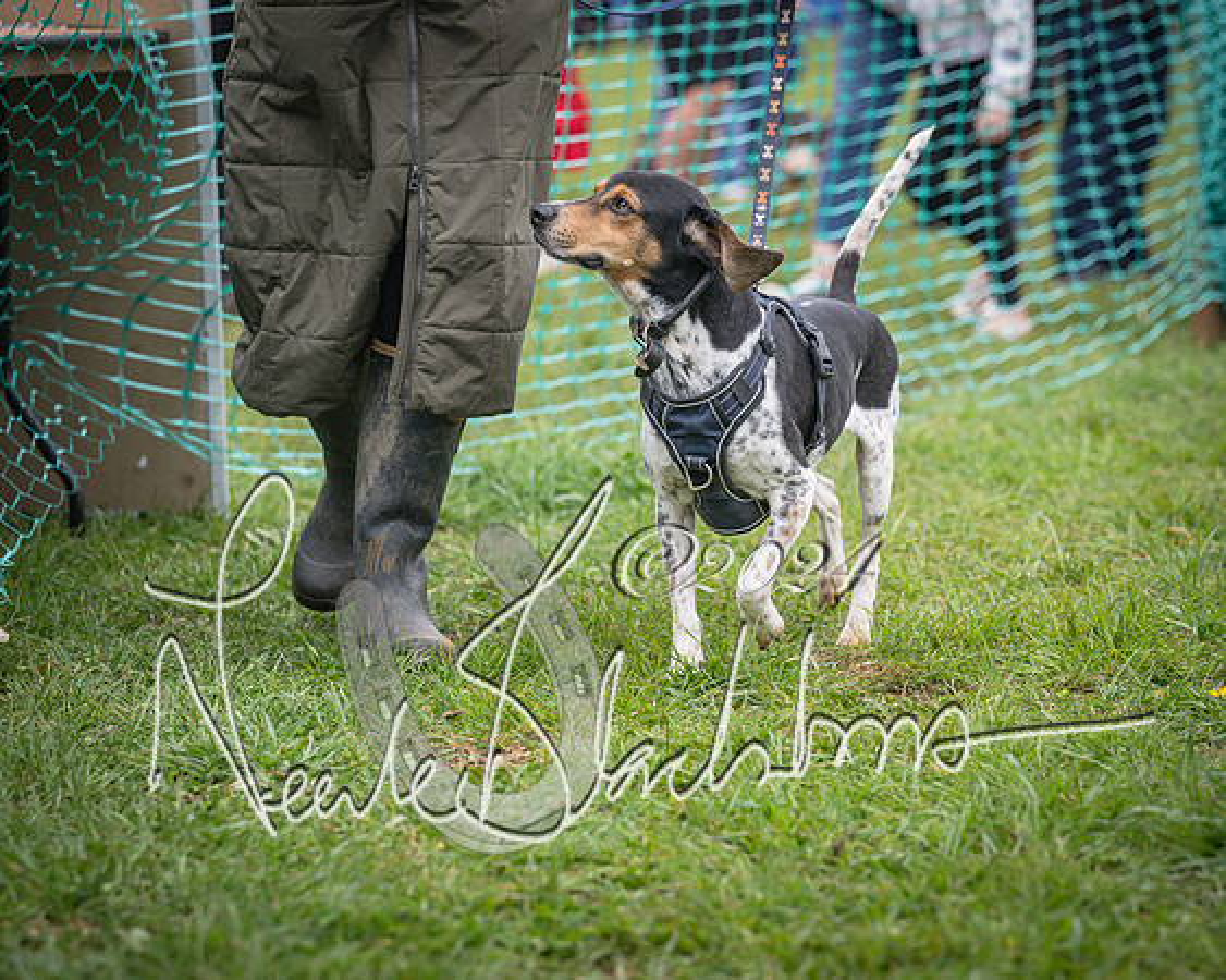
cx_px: 613
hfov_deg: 14.9
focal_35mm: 130
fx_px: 4698
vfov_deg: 11.9
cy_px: 490
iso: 400
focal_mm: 115
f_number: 4
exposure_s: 1/1600
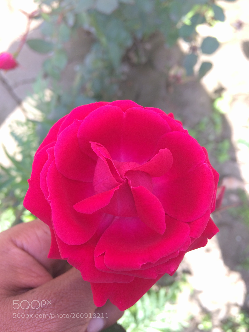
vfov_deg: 61.7
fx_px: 278
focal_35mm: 29
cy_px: 166
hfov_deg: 48.2
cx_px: 124
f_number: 2.2
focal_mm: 4.15
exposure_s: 1/119
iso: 32
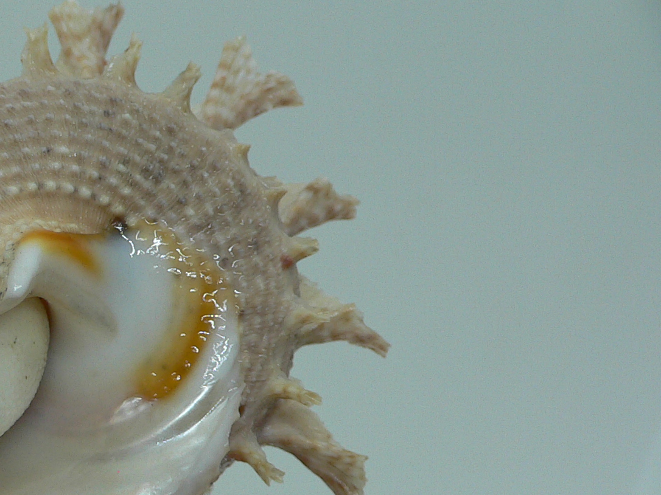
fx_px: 1241
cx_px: 50
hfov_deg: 28.5
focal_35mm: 65
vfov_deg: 22.3
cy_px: 381
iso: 80
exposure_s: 1/60
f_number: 2.8
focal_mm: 4.6
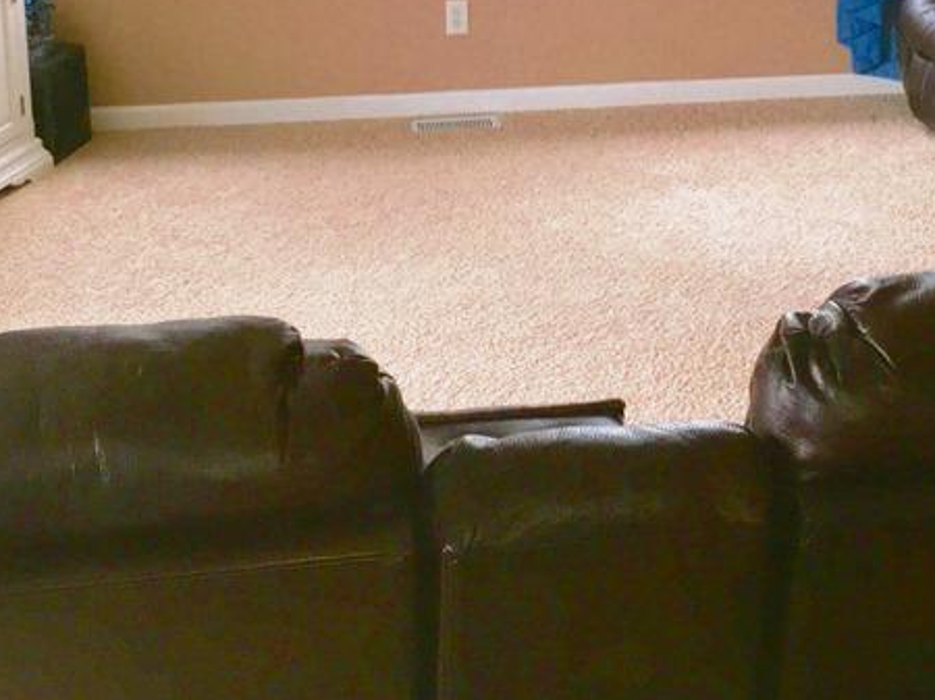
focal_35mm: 66
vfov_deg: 21.0
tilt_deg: -12.1
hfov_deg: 29.3
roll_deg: -0.4
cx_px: 557
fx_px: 1782
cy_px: -93
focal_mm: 4.15
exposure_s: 1/30
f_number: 2.2
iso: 50
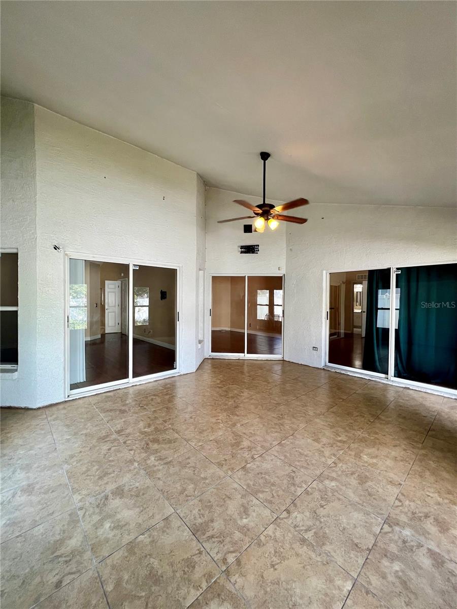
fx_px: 229
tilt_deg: -0.2
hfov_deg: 89.9
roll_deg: +0.2
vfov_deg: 106.2
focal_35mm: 13
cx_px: 228
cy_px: 304
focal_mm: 1.57
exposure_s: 1/120
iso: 160
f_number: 1.8
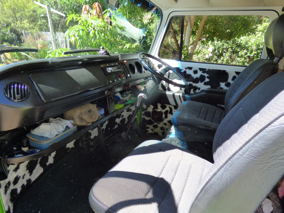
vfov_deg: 63.4
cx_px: 146
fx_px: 172
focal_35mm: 21
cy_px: 110
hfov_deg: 79.0
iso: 200
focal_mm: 3.58
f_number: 2.8
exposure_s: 1/200
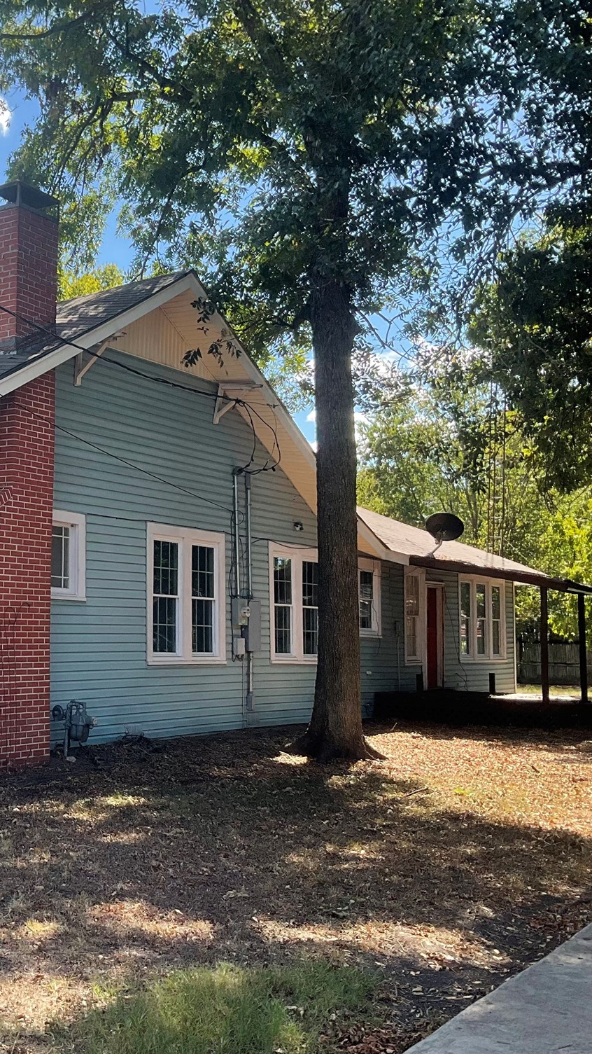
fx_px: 1201
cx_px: -34
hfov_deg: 25.9
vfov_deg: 47.4
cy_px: 523
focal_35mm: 43
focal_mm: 3
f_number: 1.8
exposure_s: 1/613
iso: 25
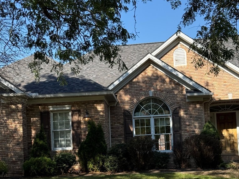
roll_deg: +2.3
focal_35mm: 65
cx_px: 120
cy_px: 147
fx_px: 449
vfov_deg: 22.2
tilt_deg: +3.1
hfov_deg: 29.8
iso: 64
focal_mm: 6.76
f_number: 1.78
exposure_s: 1/2146
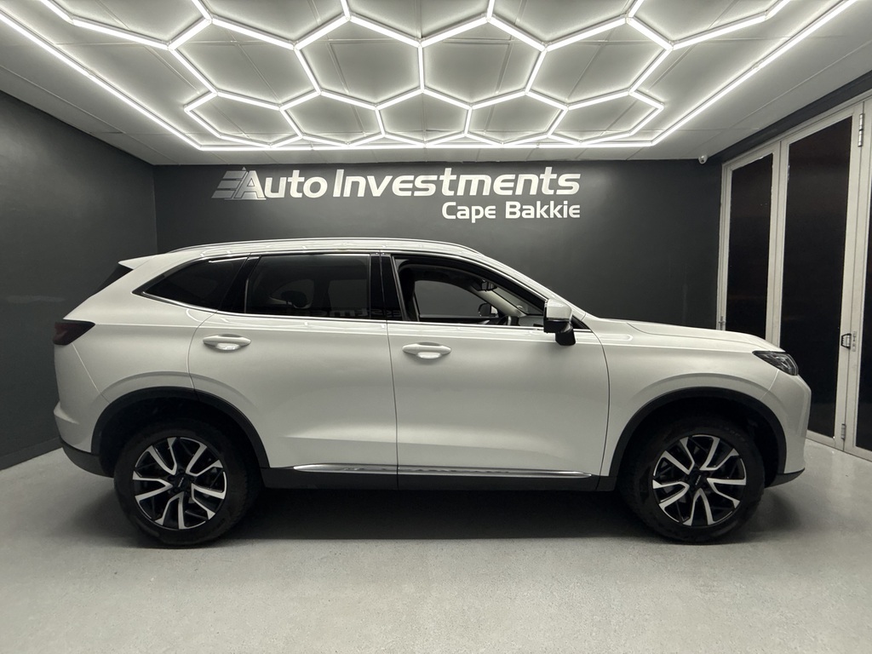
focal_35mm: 14
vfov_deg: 85.7
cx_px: 436
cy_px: 327
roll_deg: +0.8
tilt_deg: -2.4
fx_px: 353
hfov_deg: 102.1
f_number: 2.2
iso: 125
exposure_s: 1/99
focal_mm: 2.22
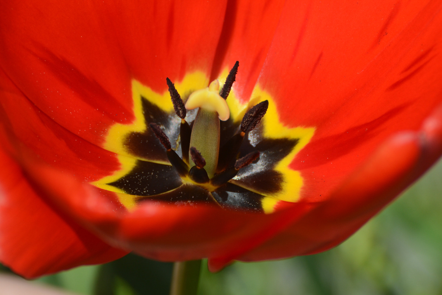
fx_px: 5524
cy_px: 148
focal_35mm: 450
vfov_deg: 3.1
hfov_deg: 4.6
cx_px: 221
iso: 200
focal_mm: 300
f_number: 10
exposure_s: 1/500
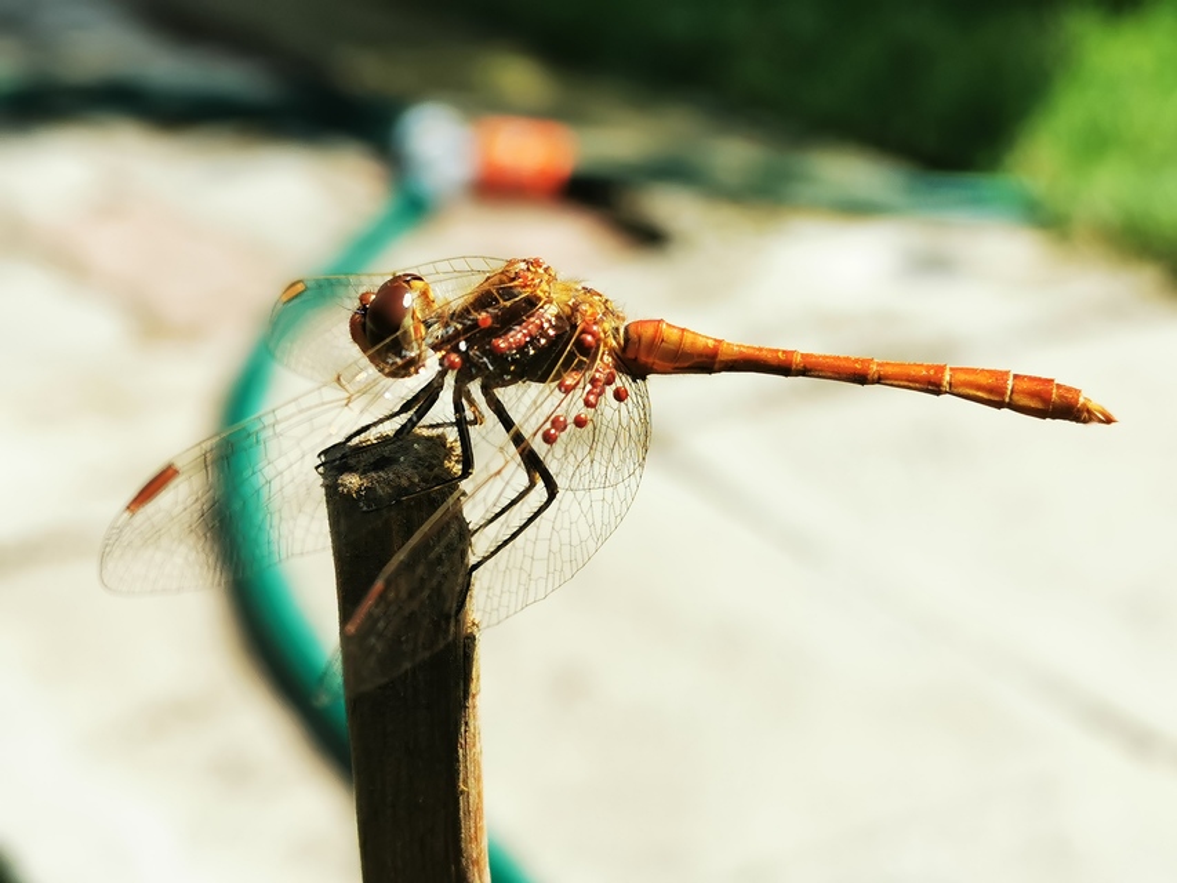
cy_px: 442
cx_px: 588
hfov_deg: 26.3
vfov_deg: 19.9
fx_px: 2516
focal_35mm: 74
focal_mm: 5.58
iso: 50
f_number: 1.8
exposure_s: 1/1647
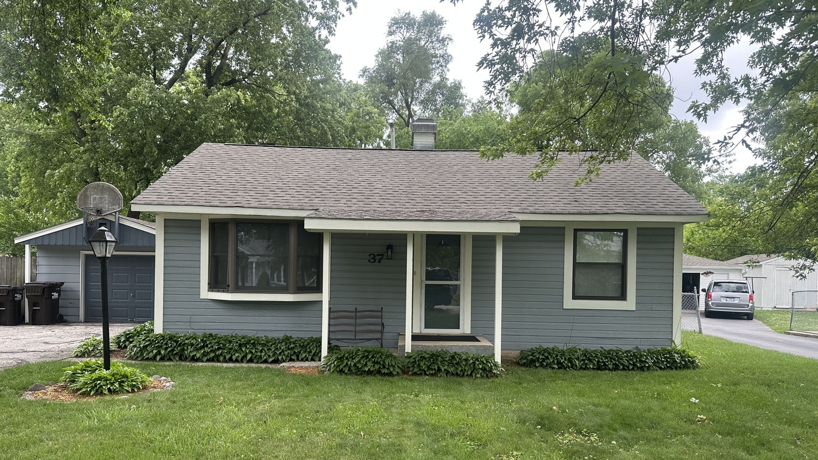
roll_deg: -1.4
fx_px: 586
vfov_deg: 42.7
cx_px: 402
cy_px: 274
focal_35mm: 27
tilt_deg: -1.0
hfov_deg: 69.9
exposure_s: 1/401
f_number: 1.78
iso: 80
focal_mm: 6.86
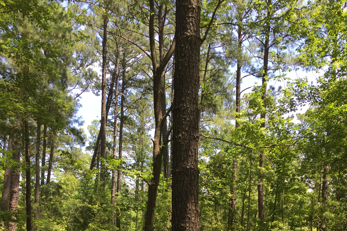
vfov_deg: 28.7
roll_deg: -1.2
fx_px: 414
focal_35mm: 43
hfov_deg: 45.4
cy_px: 246
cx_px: 176
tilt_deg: -0.4
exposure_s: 1/384
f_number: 2.2
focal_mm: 4.15
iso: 32
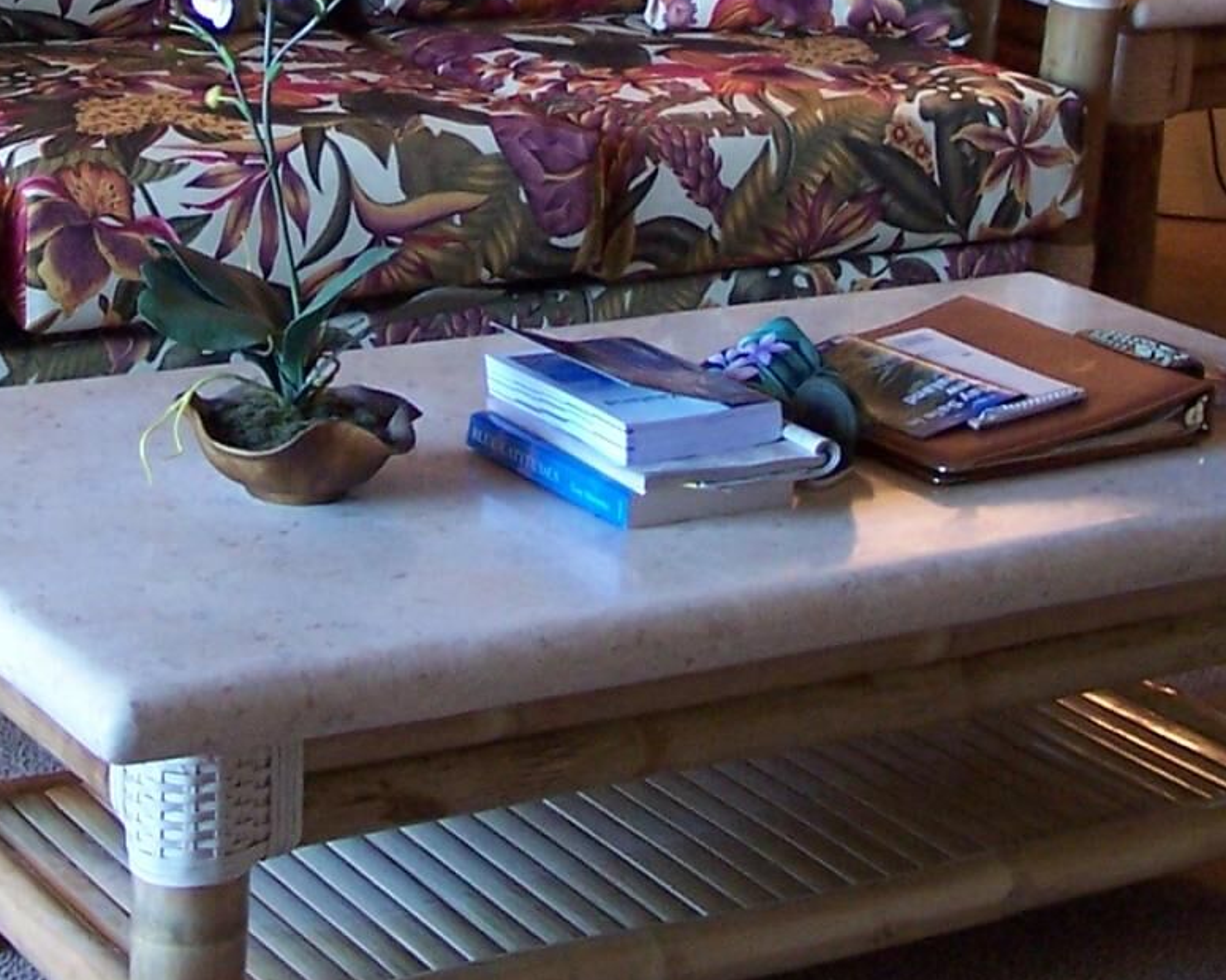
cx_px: 595
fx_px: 3556
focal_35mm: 98
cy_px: 0
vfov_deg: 15.4
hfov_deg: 19.6
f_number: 2.8
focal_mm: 6.3
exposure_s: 1/30
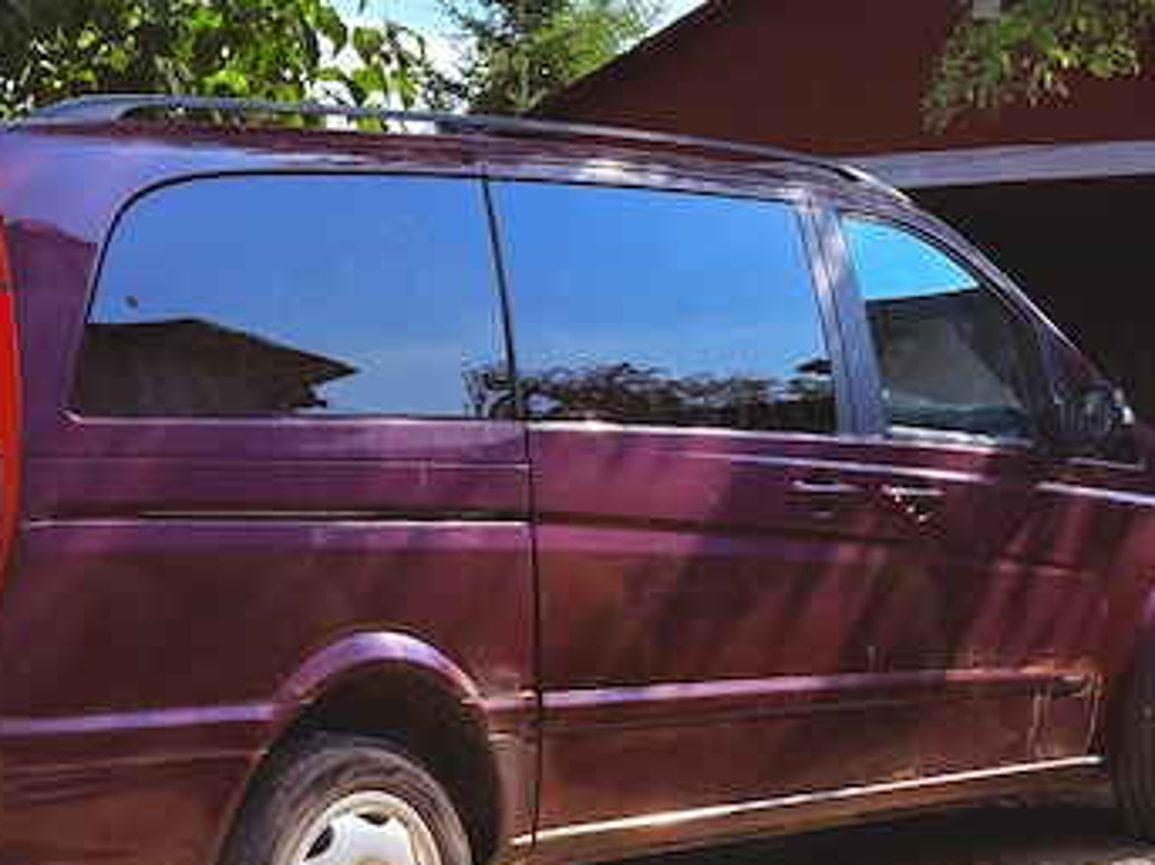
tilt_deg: +4.3
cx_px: 448
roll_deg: +1.0
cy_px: 407
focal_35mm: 84
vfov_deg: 17.6
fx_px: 2802
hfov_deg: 23.2
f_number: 1.78
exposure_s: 1/1116
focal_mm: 6.76
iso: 100
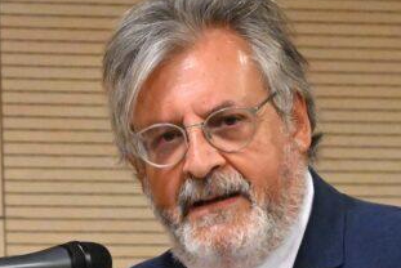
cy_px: 325
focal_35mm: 592
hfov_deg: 3.5
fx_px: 6600
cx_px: 112
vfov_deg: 2.3
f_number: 5.6
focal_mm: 120
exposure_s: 1/200
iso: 9000
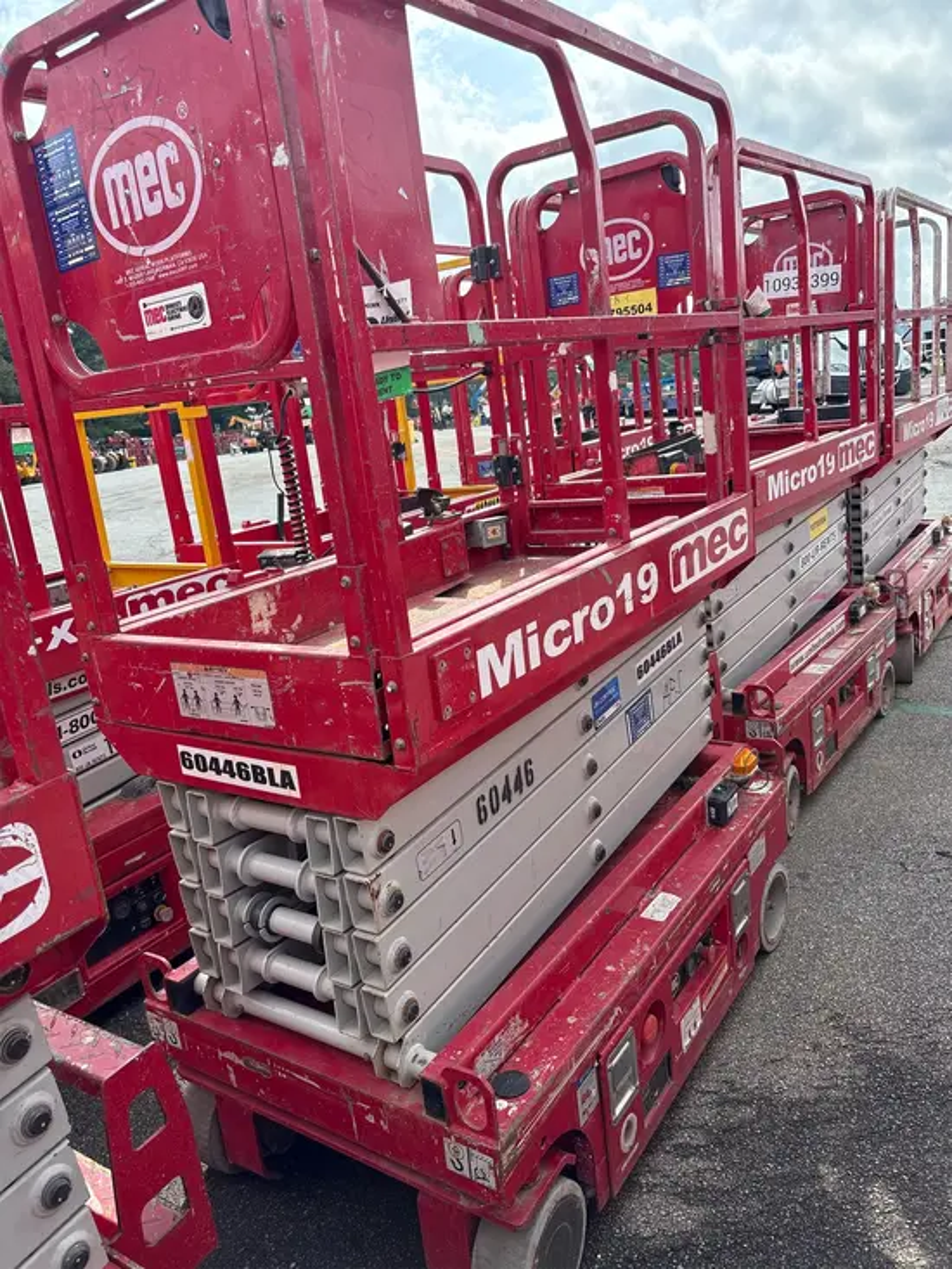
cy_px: 634
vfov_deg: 67.3
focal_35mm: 26
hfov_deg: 53.1
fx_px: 953
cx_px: 476
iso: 64
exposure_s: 1/1175
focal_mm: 5.96
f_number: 1.6
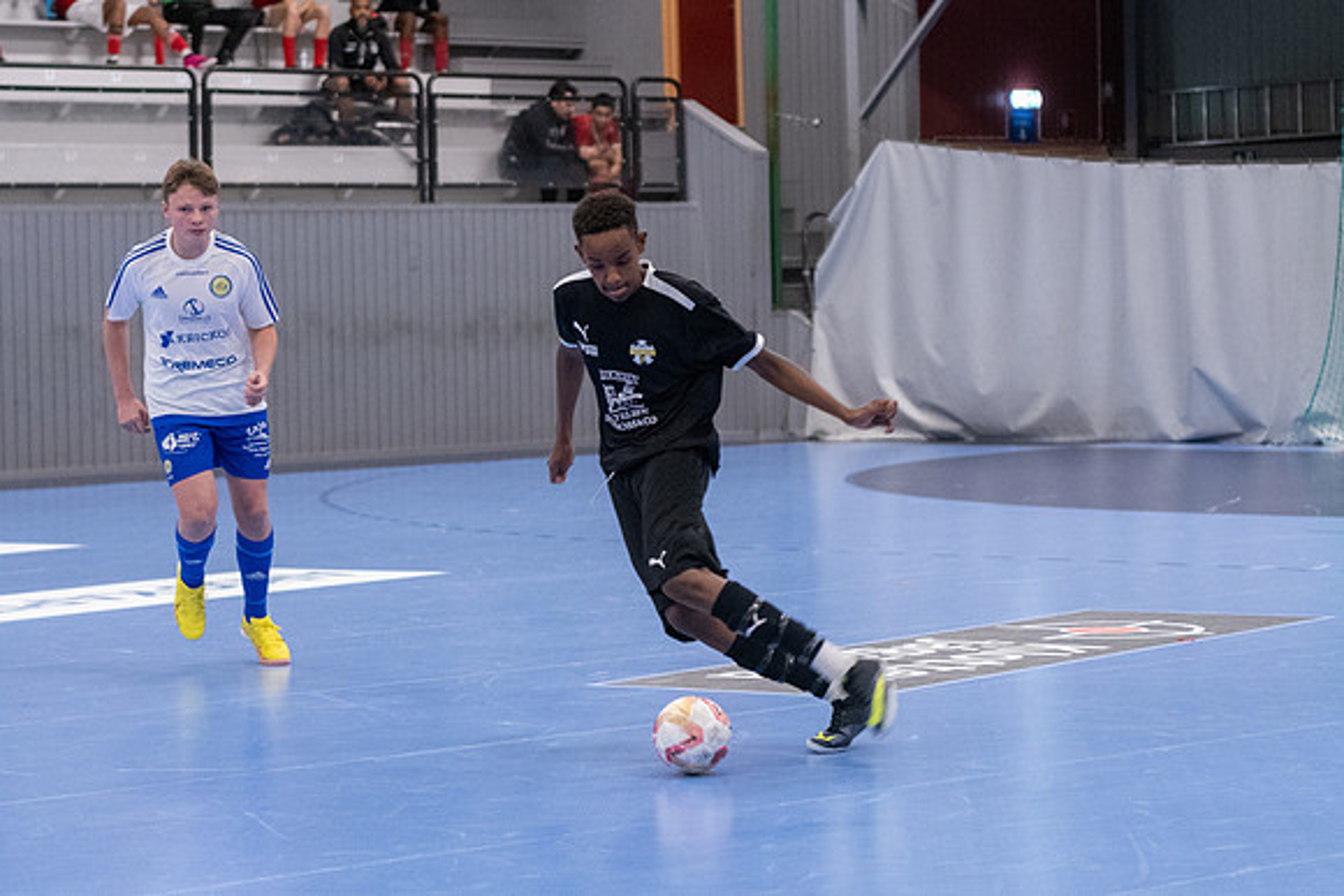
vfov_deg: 12.2
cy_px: 448
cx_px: 672
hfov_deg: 18.2
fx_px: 4187
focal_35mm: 112
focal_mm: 70
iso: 8000
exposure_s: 1/400
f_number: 3.2
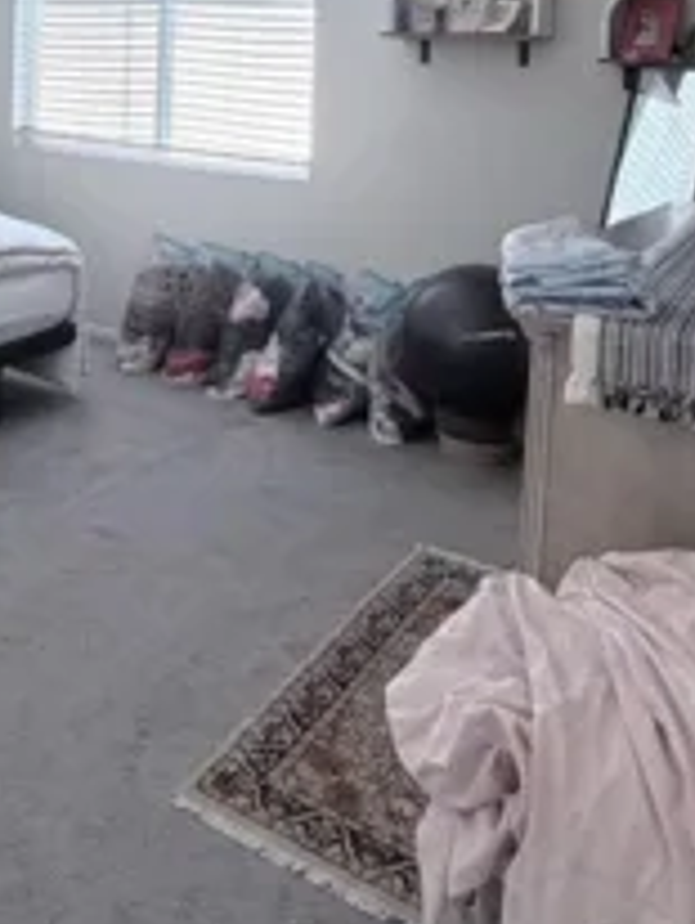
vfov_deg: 44.9
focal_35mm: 38
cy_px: 112
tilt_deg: -3.7
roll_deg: -2.9
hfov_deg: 36.9
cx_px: 179
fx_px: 1015
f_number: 2.2
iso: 250
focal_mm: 2.22
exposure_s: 1/121
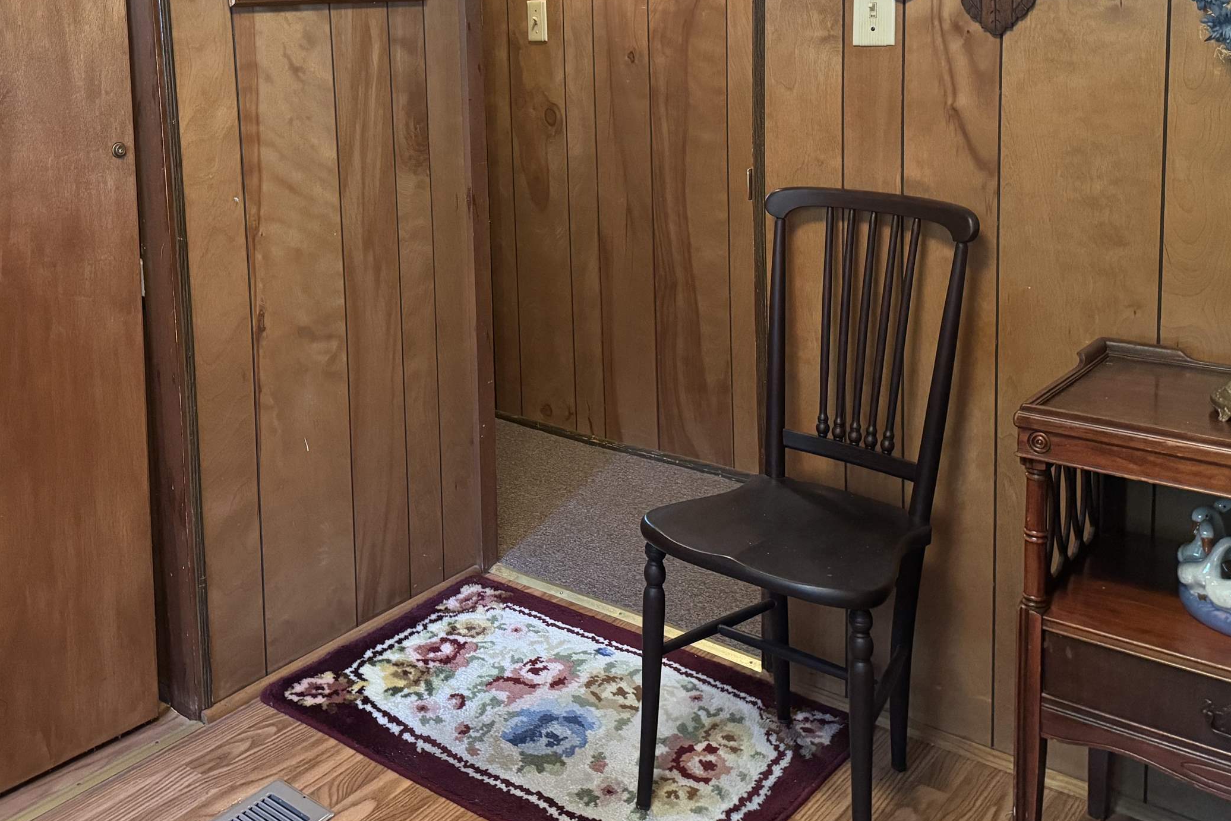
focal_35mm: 37
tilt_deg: -7.6
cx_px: 474
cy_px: 163
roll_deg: +2.2
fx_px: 1265
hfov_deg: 51.4
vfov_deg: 34.8
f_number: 1.78
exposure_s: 1/40
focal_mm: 6.76
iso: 800
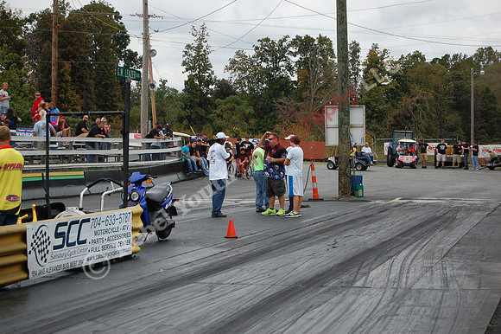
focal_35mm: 82
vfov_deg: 16.5
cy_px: 167
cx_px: 250
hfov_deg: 24.6
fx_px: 1147
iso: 400
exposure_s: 1/1000
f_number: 5.6
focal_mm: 55
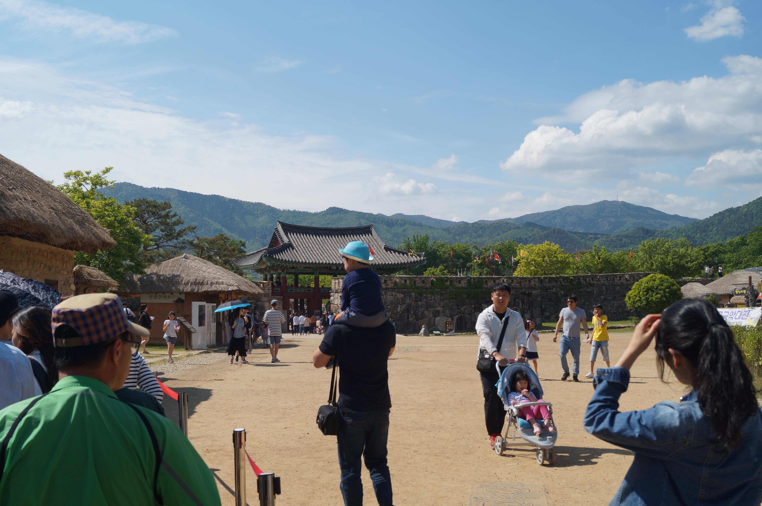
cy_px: 253
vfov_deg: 34.1
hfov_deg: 49.6
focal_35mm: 39
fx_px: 825
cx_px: 381
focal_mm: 26
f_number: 8
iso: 100
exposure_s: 1/500
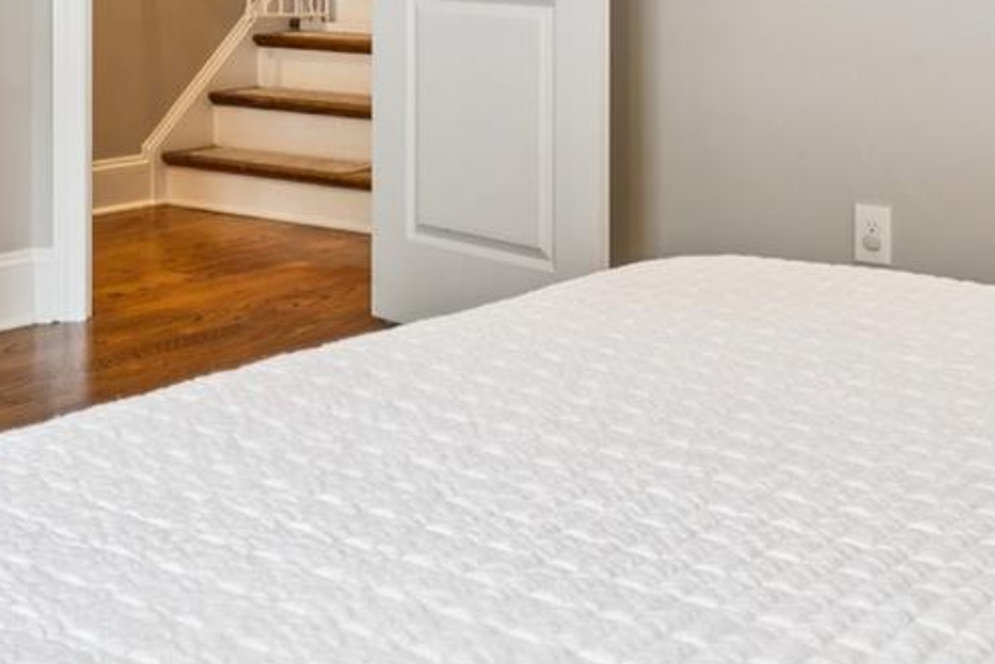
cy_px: -89
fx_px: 1882
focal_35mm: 68
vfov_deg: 19.1
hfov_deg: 28.8
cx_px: 173
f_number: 13
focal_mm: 16.5
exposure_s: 1/2.5
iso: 200
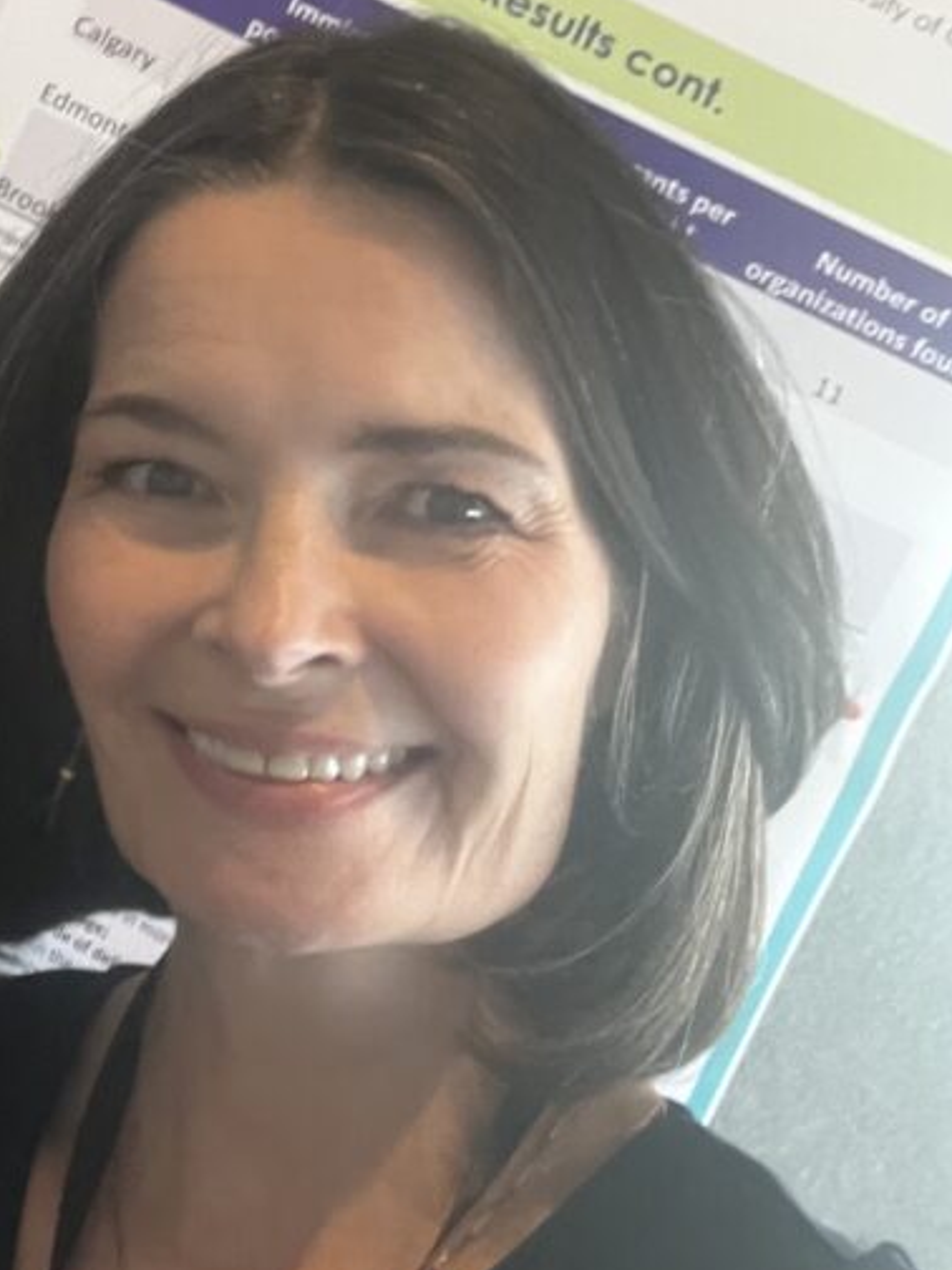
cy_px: 98
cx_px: -10
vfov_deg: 30.1
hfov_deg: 23.0
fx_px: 2237
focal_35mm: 61
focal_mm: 2.71
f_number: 2.2
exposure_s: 1/60
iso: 400
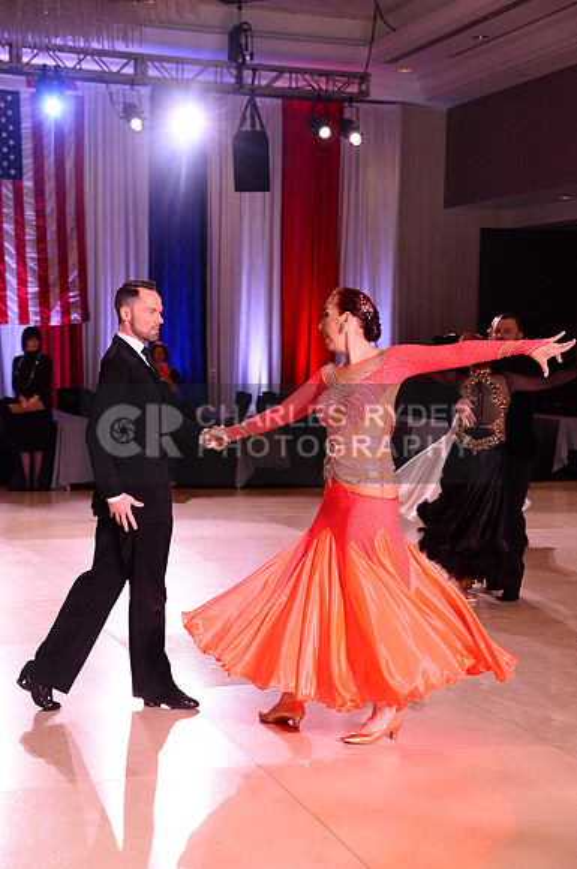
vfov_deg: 32.4
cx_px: 288
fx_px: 1495
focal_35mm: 62
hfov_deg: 21.8
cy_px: 434
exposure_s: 1/250
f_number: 6.3
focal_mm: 62
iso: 2500
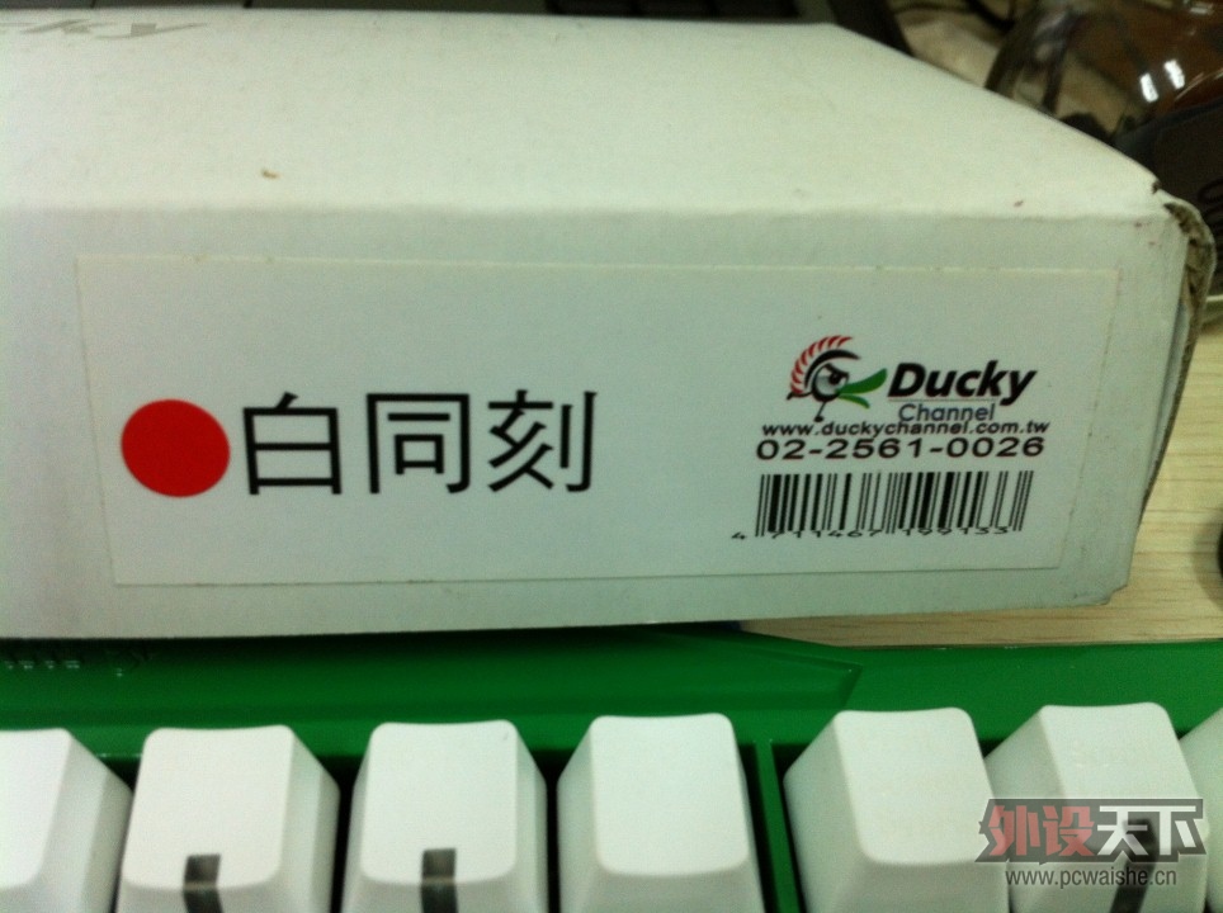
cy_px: 456
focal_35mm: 35
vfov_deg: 40.6
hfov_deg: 52.7
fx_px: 1235
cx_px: 612
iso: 100
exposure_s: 1/17
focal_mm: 3.85
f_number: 2.8
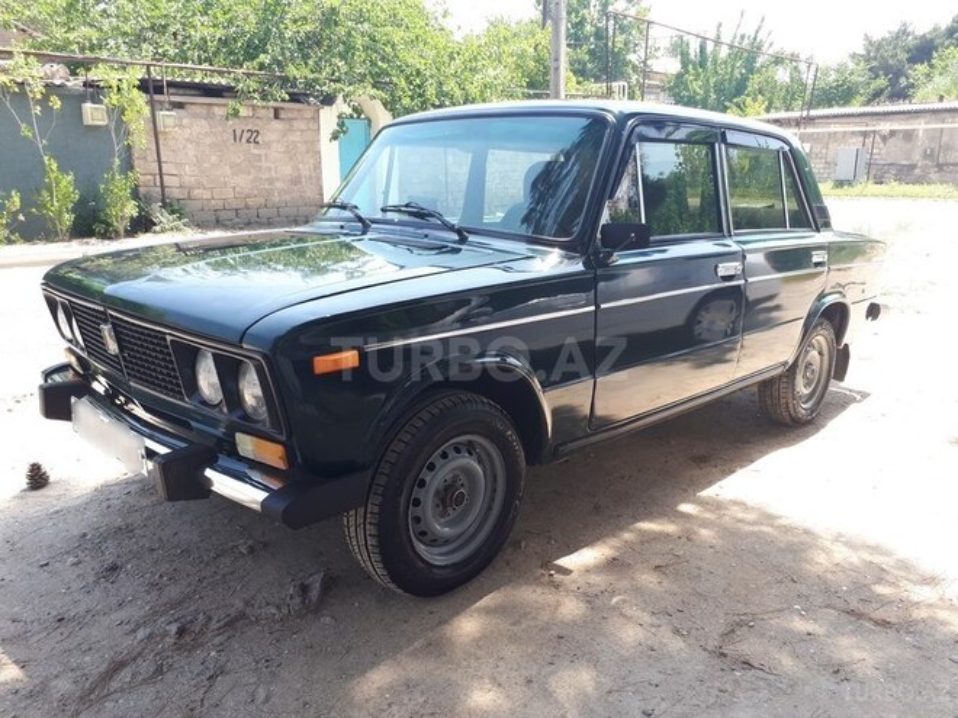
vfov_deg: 51.4
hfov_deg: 65.3
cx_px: 479
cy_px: 359
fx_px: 747
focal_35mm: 27
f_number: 1.9
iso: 40
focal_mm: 3.6
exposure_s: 1/206
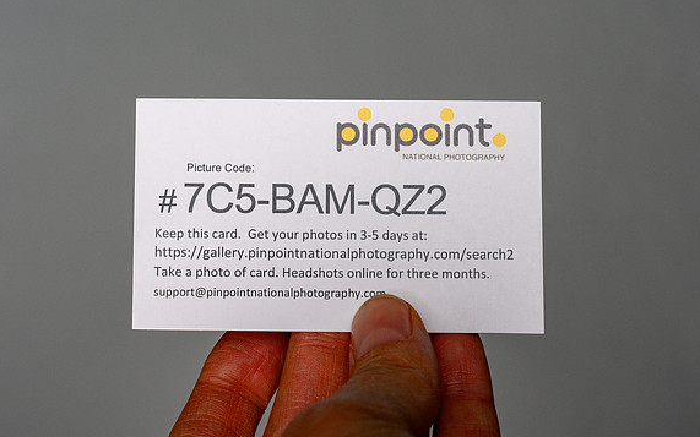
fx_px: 1545
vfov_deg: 16.1
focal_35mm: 81
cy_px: 211
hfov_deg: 25.5
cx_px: 322
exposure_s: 1/200
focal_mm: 50
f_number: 9
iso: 320
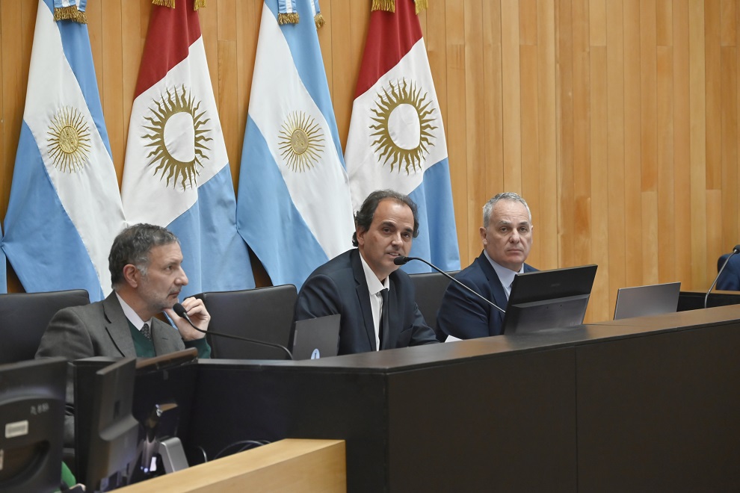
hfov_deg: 17.8
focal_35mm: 115
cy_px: 246
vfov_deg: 11.9
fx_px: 2364
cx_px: 370
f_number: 6.3
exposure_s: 1/60
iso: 3600
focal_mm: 115
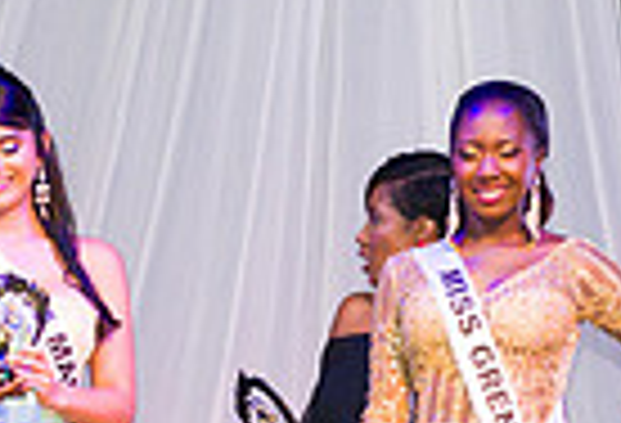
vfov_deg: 4.5
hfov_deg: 6.6
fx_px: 5348
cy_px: 468
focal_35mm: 308
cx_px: -110
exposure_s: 1/160
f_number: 5
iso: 4000
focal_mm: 60
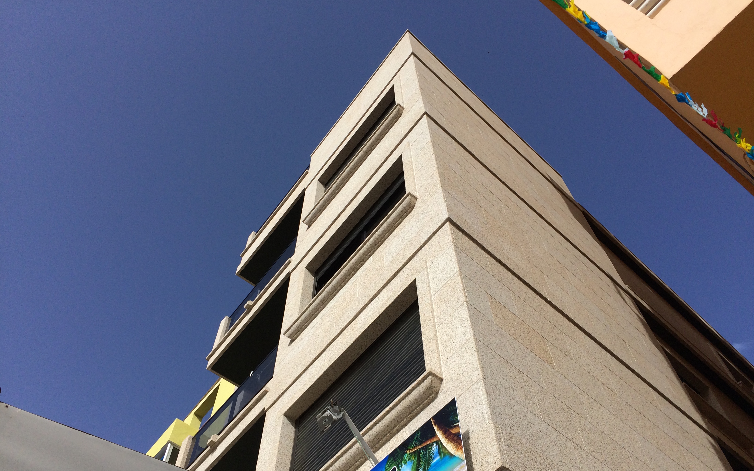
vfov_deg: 40.4
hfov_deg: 61.2
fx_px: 637
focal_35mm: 31
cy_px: 279
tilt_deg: +56.8
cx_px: 378
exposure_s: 1/4115
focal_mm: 4.15
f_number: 2.2
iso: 32
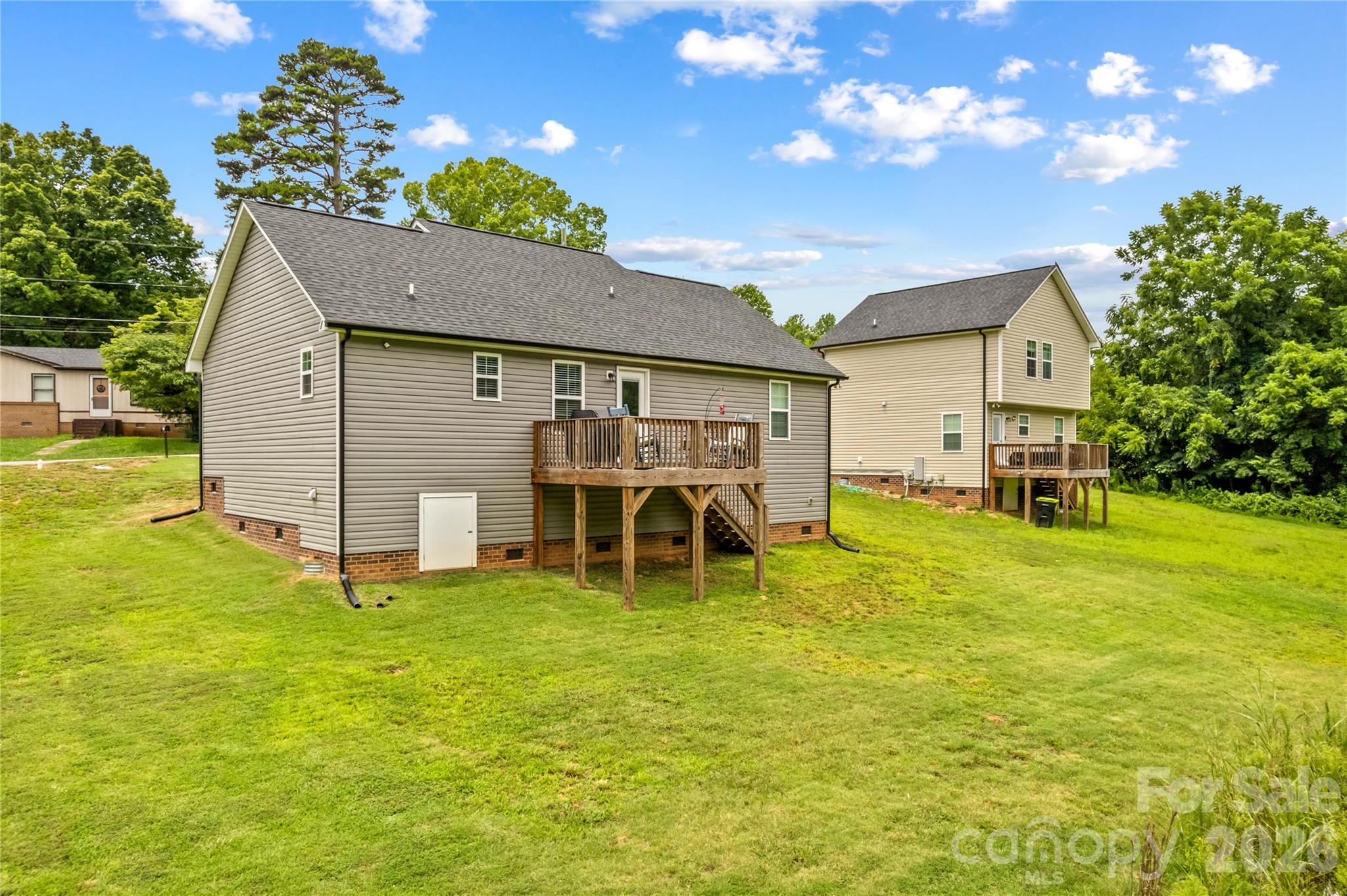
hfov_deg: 78.6
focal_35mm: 22
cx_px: 674
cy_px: 448
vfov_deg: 57.2
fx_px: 823
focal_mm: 8.38
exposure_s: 1/1500
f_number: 2.8
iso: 110
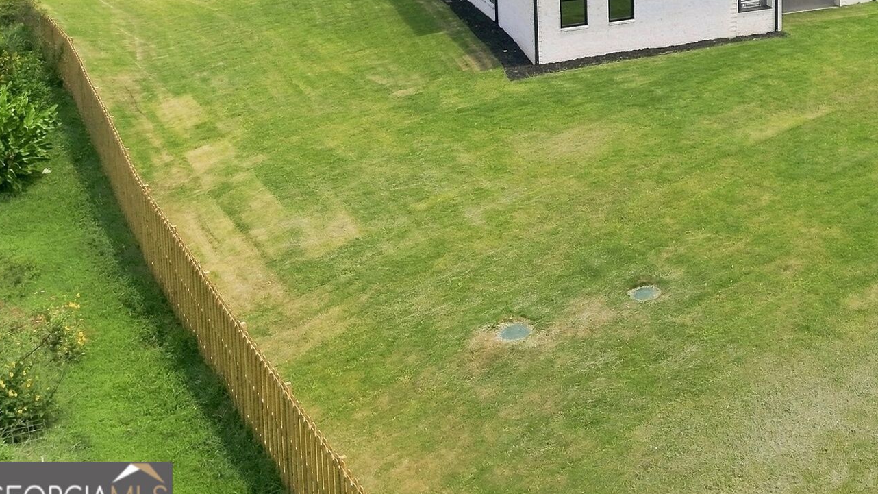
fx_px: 1187
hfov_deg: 37.2
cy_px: -117
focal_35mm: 51
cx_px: 838
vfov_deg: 21.6
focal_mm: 8.7
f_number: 1.8
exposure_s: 1/5000
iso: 300
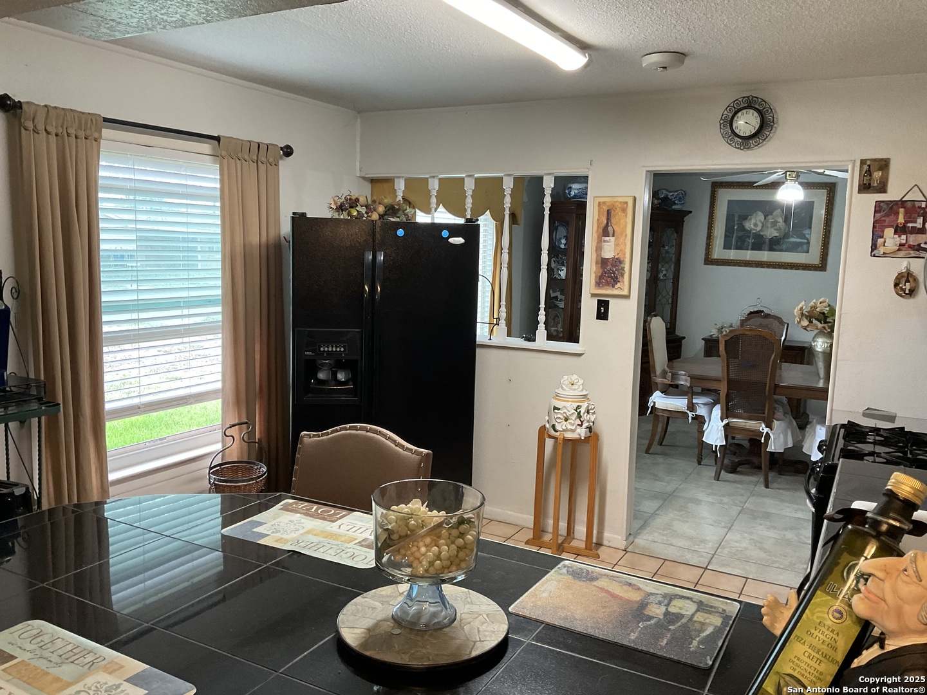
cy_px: 348
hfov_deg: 61.7
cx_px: 464
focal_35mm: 29
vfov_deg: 48.2
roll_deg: -1.1
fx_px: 777
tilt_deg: -7.1
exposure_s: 1/60
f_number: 1.8
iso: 125
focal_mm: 3
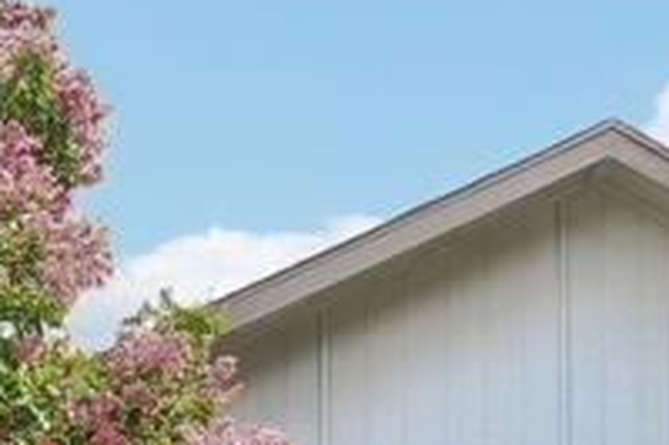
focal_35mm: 82
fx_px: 1523
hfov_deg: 24.8
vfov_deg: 15.8
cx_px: 284
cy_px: 565
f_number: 8
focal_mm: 16
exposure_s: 1/60
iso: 400
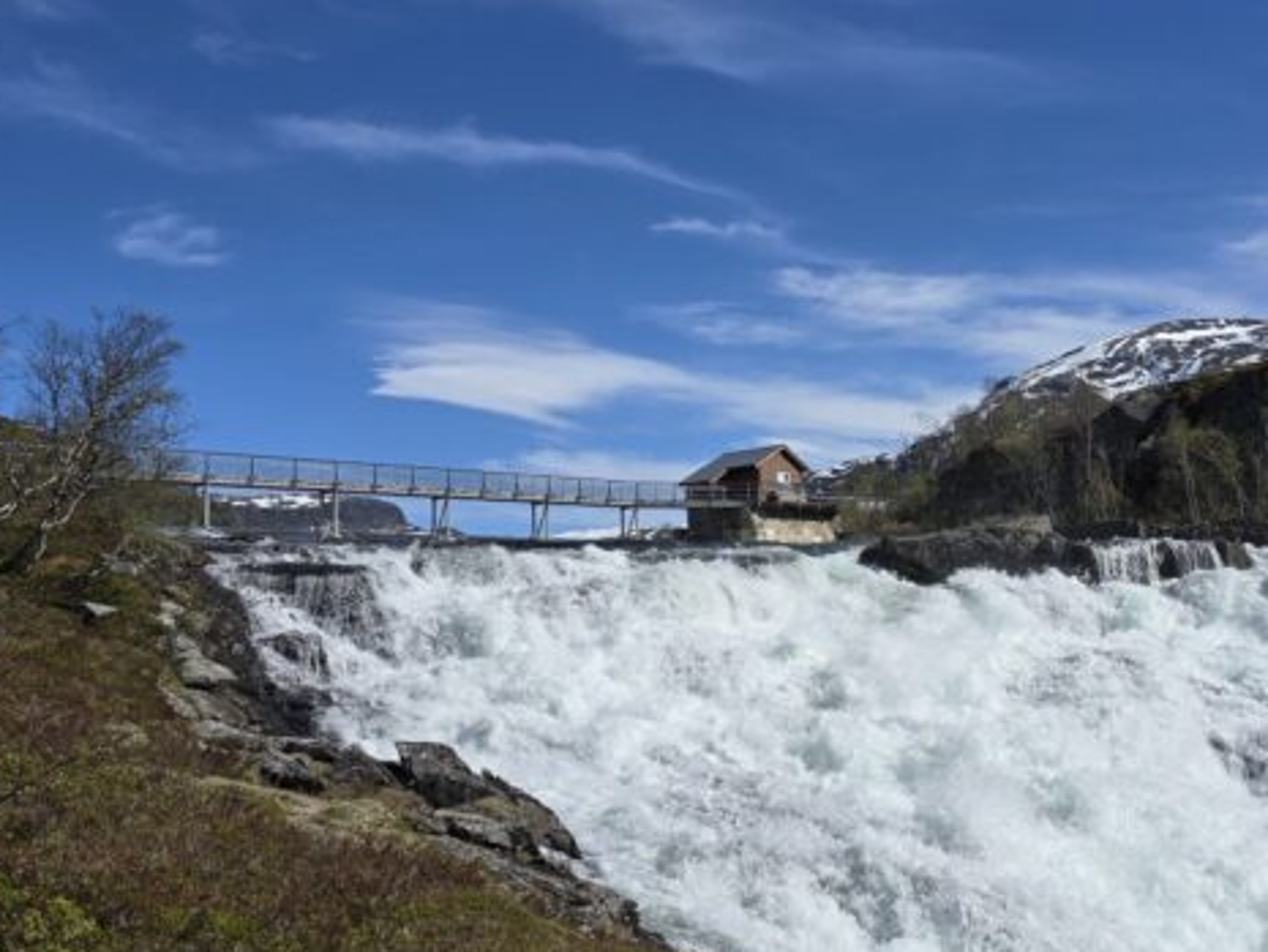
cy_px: 502
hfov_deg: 47.9
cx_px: 875
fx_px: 1392
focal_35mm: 38
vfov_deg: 37.7
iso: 12
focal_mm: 6.3
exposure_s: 1/2043
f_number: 1.7
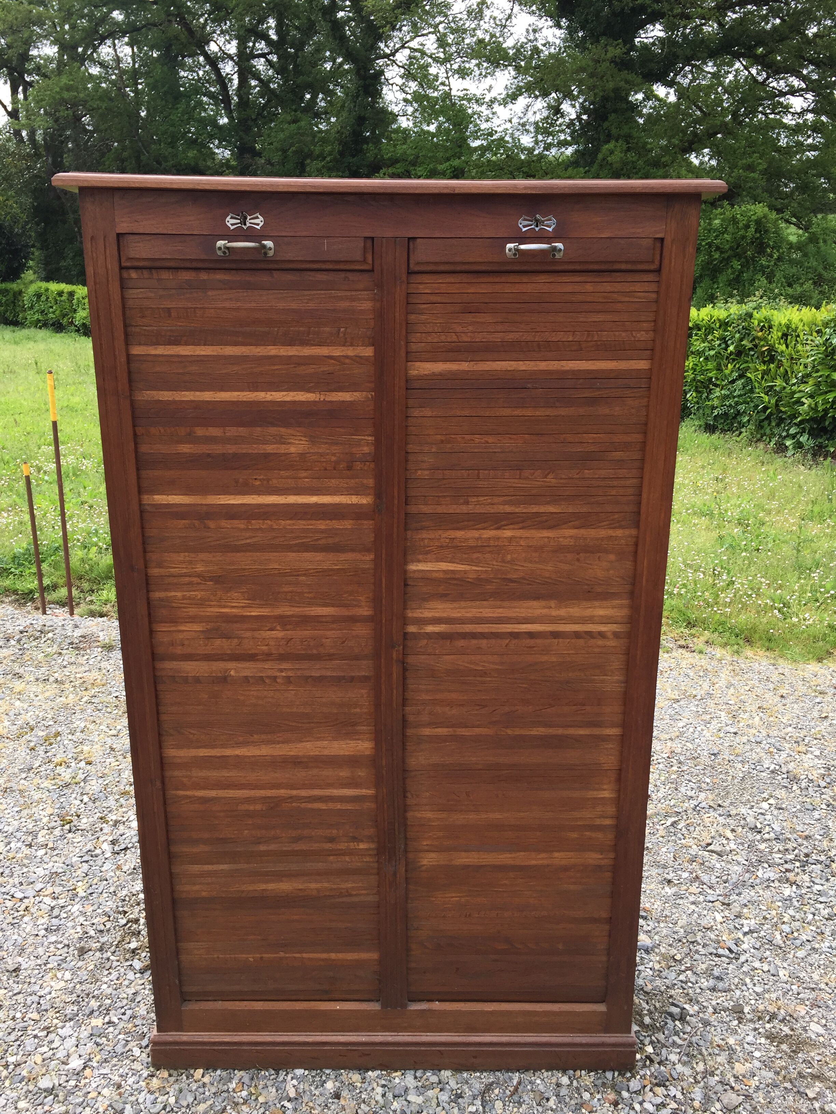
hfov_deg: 48.2
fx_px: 934
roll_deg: -2.4
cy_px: 557
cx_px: 418
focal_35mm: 29
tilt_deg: -21.4
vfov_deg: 61.7
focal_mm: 4.15
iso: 32
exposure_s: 1/380
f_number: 2.2
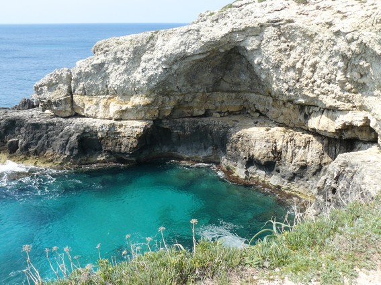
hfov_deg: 51.4
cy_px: 142
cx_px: 190
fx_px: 396
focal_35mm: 36
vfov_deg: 39.6
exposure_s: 1/200
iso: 100
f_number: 5.6
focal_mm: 6
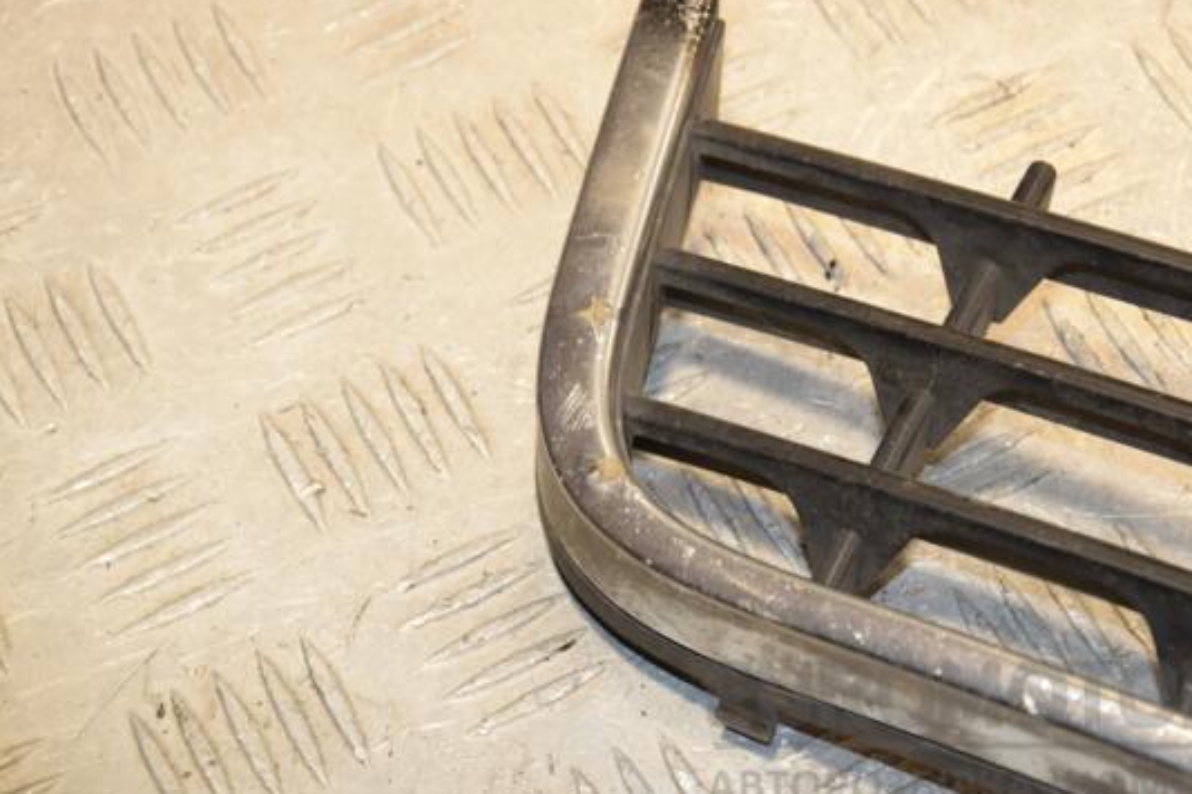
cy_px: 397
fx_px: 3907
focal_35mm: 118
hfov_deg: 17.3
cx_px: 665
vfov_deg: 11.6
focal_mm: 70
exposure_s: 1/200
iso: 800
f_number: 7.1
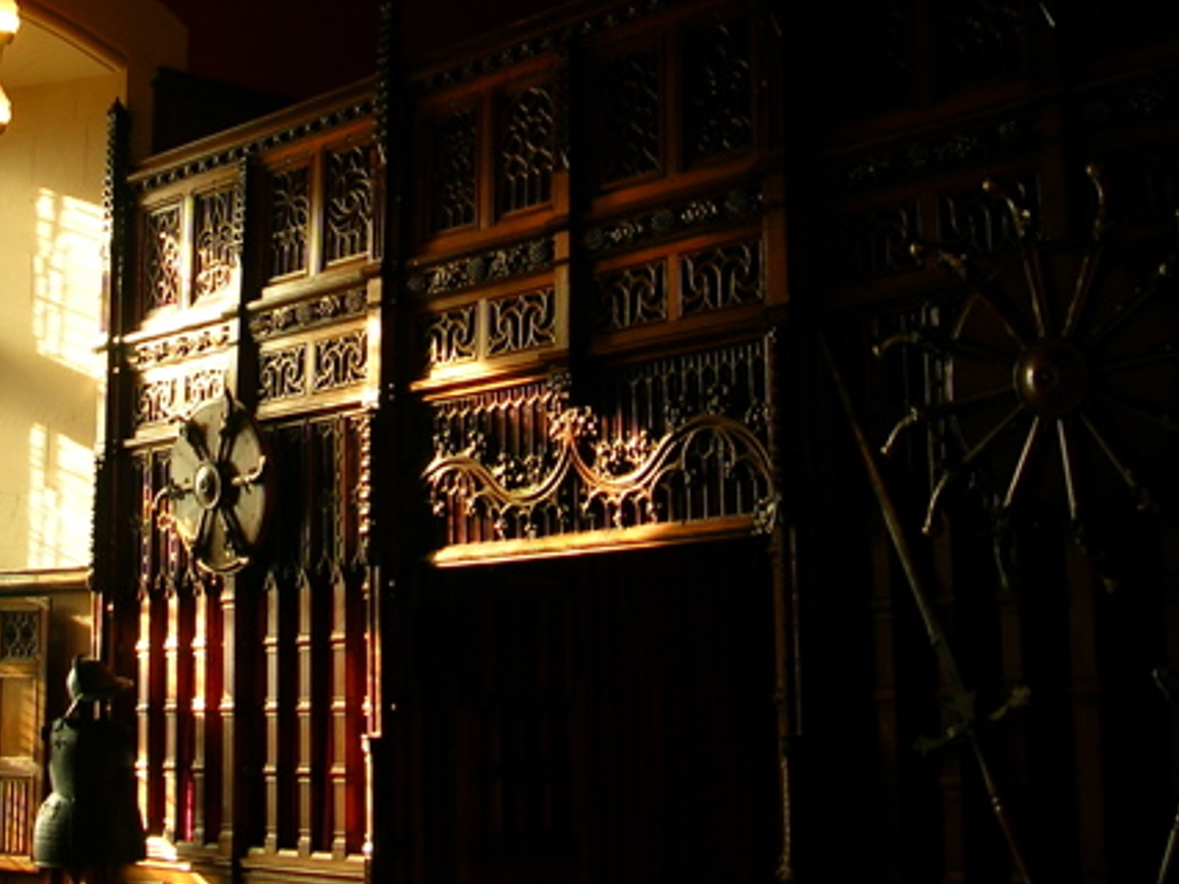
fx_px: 1941
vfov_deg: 25.5
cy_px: 271
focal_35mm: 57
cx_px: 376
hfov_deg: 33.4
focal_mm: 5.8
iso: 50
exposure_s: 1/43.6
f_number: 2.8
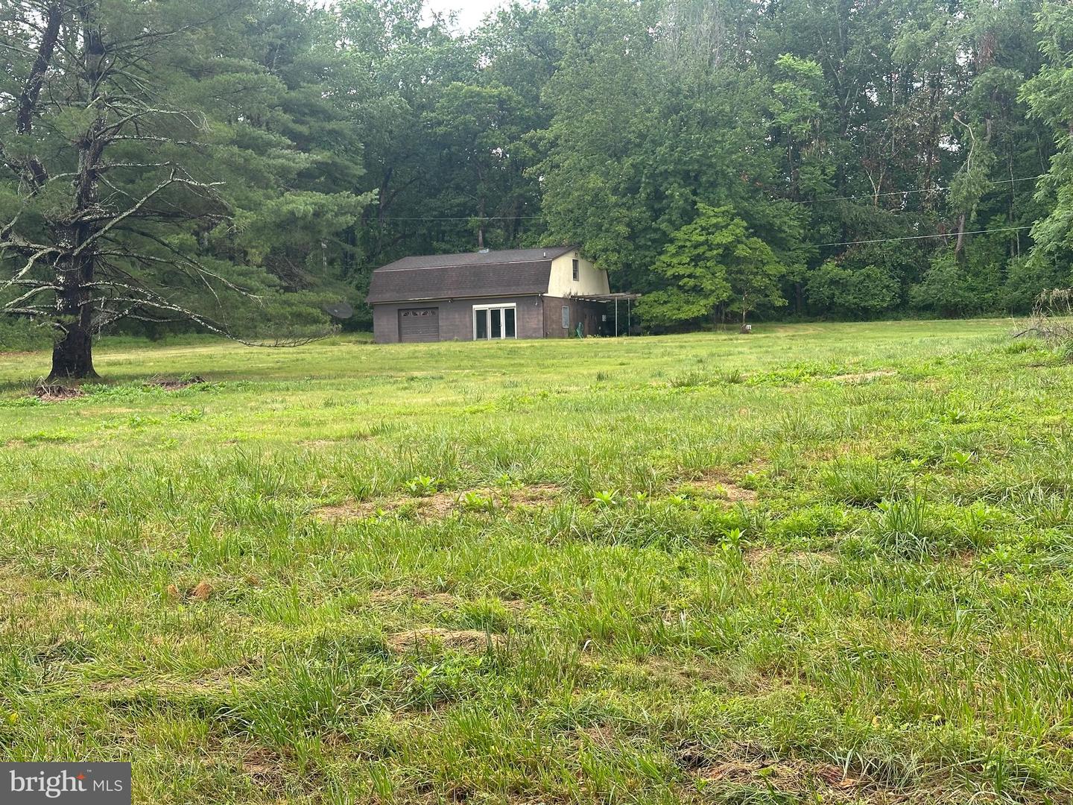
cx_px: 536
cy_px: 402
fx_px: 1488
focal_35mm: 48
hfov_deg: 39.7
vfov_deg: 30.3
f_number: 1.78
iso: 64
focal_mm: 6.86
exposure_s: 1/651
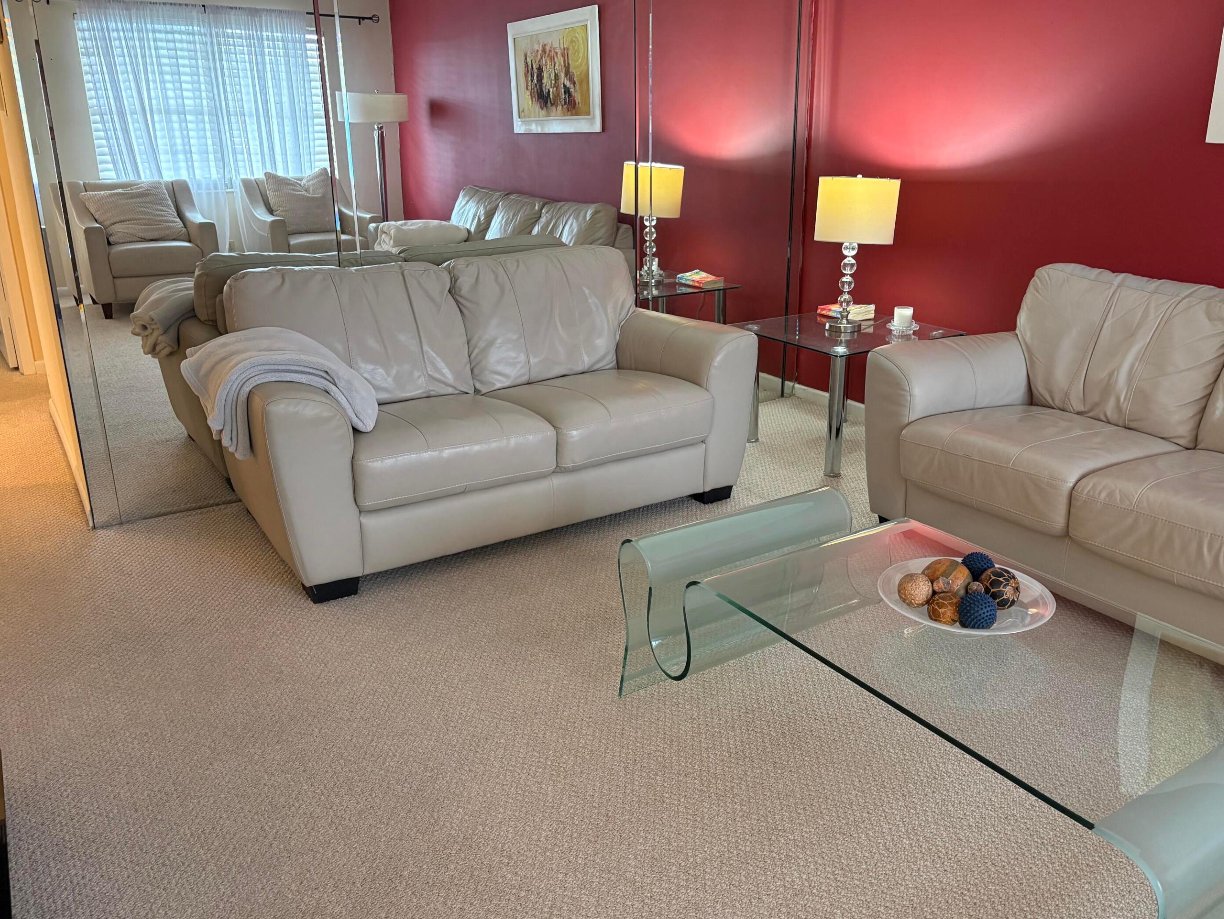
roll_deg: -0.3
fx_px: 990
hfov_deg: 63.4
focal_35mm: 28
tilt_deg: -16.7
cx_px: 652
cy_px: 445
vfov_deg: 49.7
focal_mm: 5.96
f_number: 1.6
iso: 250
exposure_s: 1/60
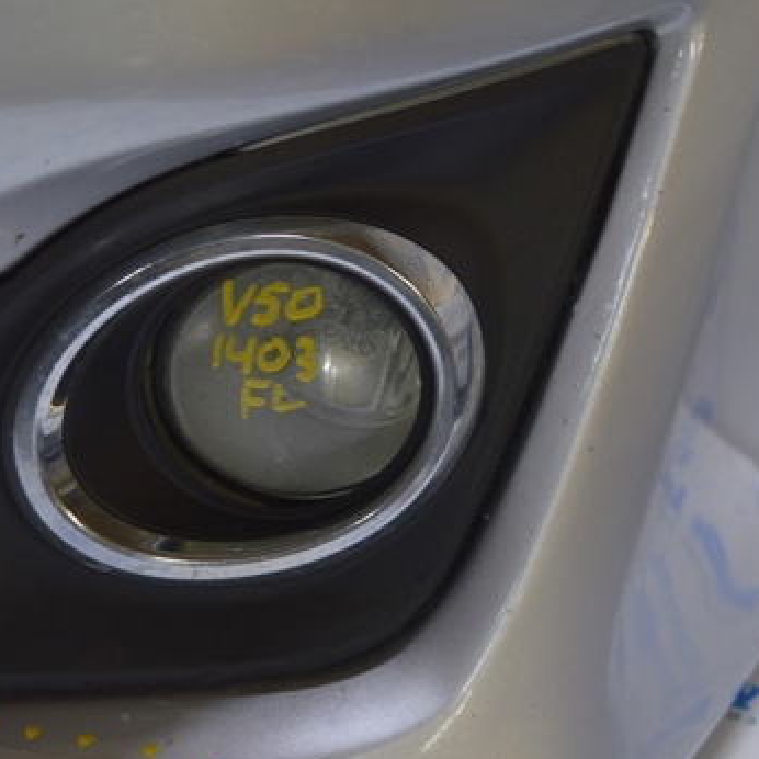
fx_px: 1985
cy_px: 411
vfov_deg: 21.6
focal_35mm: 80
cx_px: 191
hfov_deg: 21.5
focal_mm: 34
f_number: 5.6
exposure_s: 1/20
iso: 400
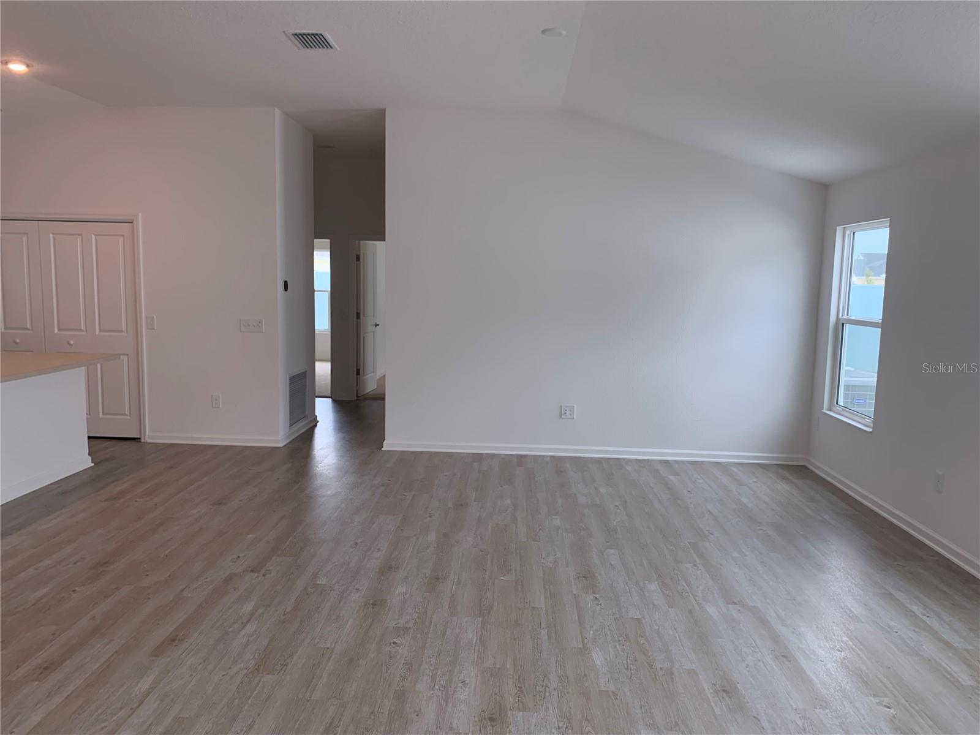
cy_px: 368
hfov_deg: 67.3
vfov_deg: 53.1
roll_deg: -2.0
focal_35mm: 26
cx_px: 490
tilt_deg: -6.3
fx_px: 736
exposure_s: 1/121
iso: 32
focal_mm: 4.25
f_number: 1.8
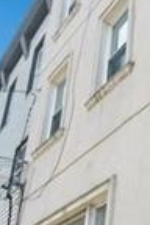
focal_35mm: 60
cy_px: 164
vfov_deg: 32.9
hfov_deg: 20.8
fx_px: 375
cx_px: 189
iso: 200
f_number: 8
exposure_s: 1/100
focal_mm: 18
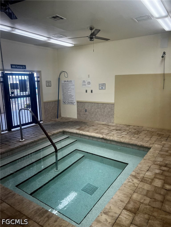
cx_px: 86
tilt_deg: -11.9
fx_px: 171
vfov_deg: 67.3
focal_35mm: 26
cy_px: 114
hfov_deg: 53.1
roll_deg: +0.9
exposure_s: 1/148
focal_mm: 5.7
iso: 64
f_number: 1.5
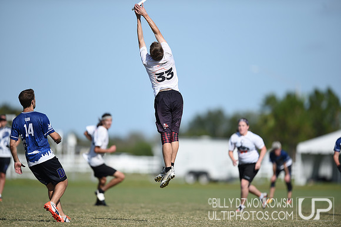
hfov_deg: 5.2
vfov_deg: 3.4
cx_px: 170
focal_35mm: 400
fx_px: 3787
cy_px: 114
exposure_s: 1/2500
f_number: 2.8
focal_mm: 400
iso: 100
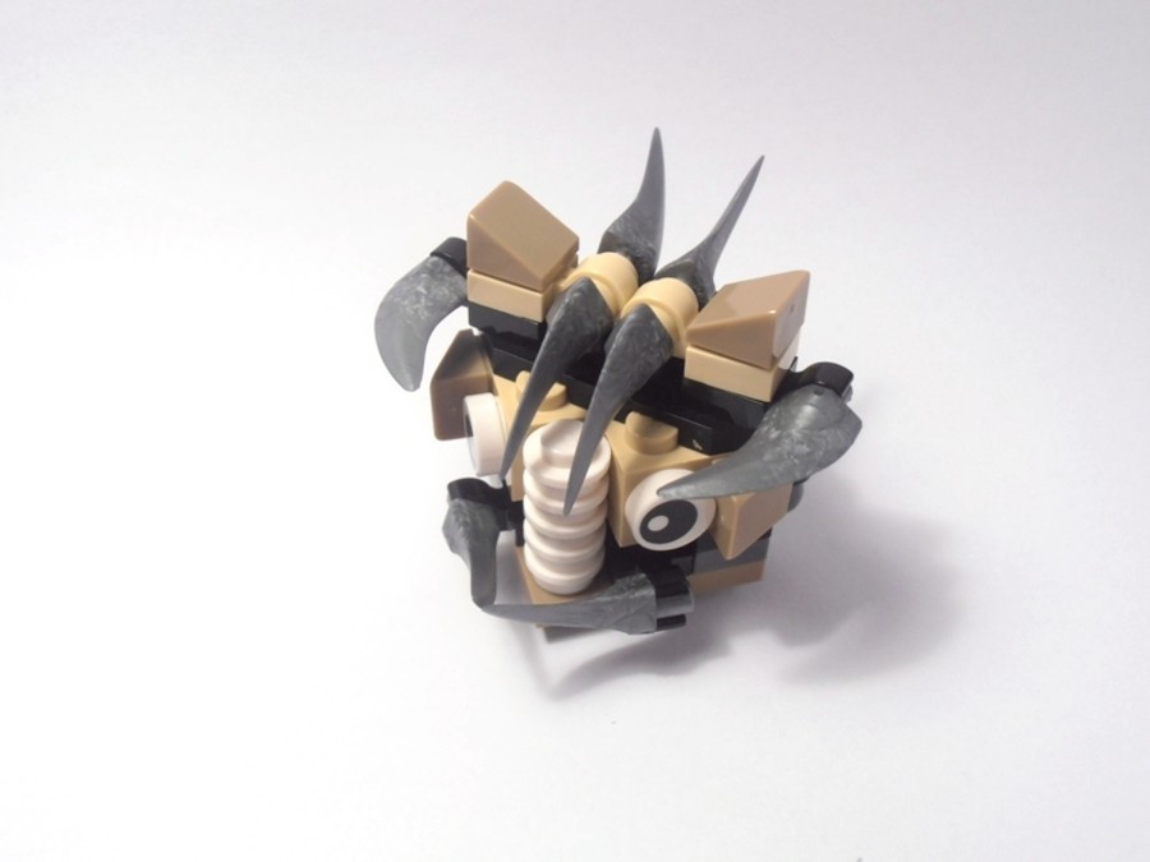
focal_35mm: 37
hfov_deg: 50.1
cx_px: 575
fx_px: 1229
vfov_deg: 38.7
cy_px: 431
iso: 80
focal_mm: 6.61
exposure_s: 1/60
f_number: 3.9
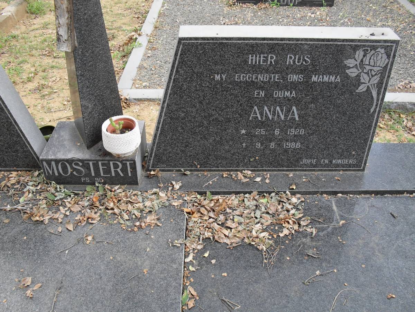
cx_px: 208
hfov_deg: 52.6
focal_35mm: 35
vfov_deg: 40.7
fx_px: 420
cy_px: 156
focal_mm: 6.3
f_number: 3.2
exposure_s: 1/180
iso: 100
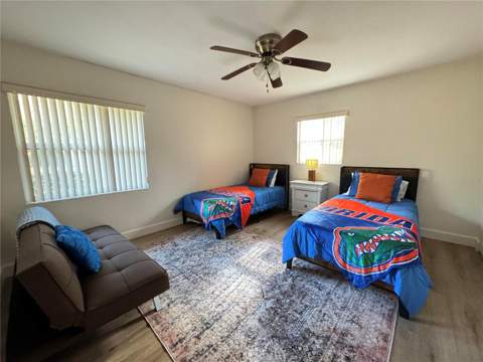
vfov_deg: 85.7
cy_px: 181
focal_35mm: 14
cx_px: 242
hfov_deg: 102.1
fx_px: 195
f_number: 2.2
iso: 640
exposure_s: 1/60
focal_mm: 2.22
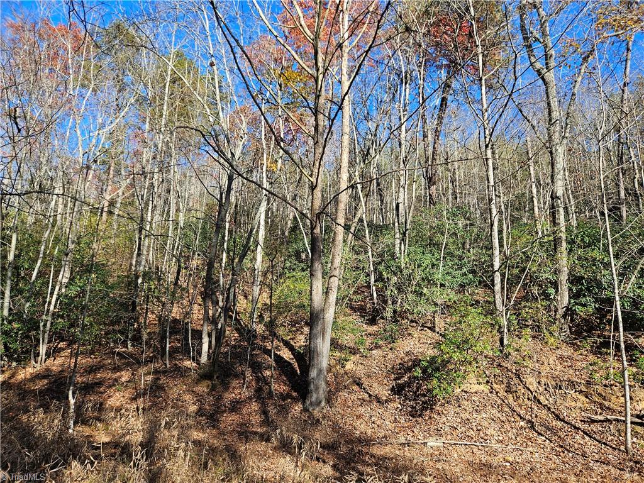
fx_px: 428
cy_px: 242
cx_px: 322
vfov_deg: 58.9
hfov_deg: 73.9
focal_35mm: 23
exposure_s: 1/455
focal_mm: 5.4
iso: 25
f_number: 1.8
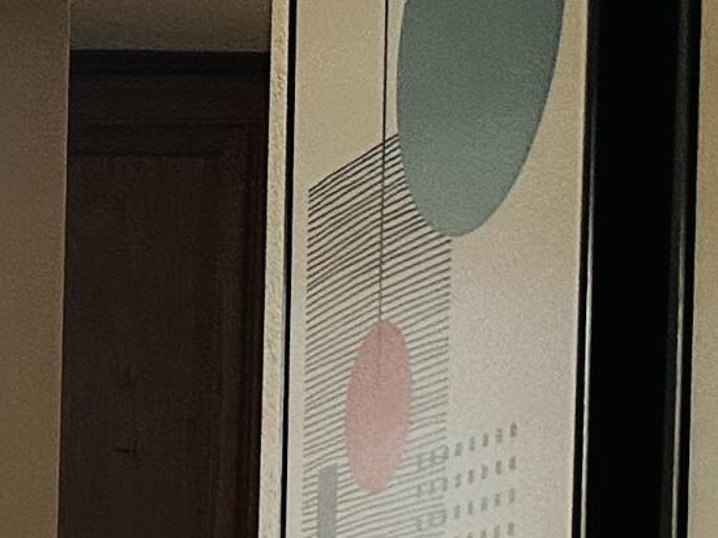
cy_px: 1089
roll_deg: -0.3
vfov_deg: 10.4
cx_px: -779
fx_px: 2716
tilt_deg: -3.7
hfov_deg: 12.9
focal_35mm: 131
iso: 250
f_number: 1.78
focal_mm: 6.86
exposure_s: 1/60
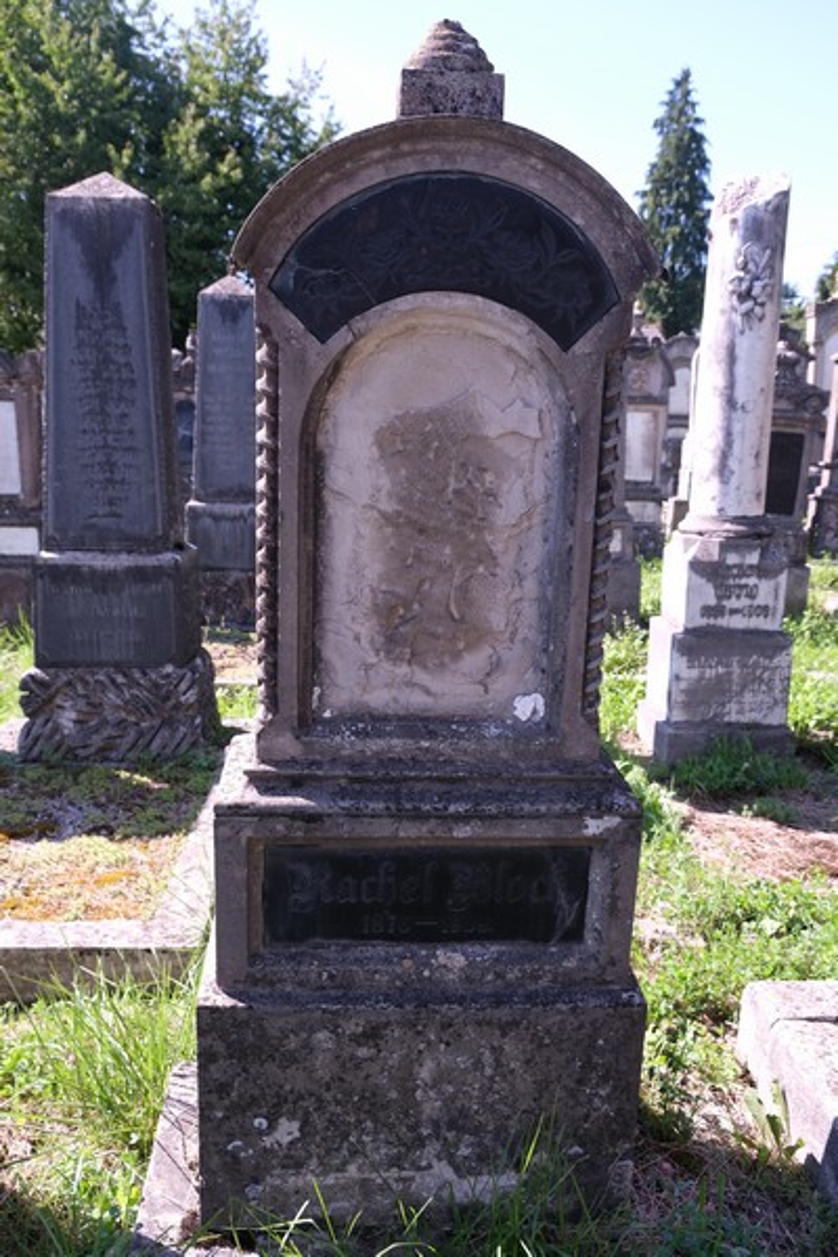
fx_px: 1117
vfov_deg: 58.7
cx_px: 419
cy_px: 628
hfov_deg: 41.1
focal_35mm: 32
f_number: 5
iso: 160
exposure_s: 1/170
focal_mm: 21.4
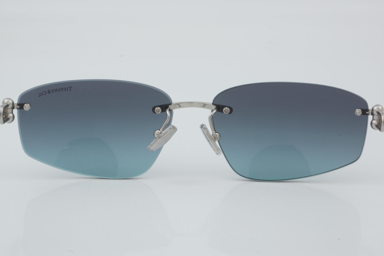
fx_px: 880
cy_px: 128
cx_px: 192
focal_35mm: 82
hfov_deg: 24.6
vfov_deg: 16.6
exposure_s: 1/3
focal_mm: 55
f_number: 32
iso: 100
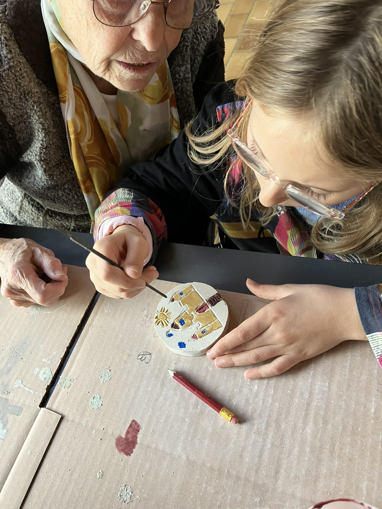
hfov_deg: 49.7
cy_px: 254
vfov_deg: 63.4
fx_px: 412
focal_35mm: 28
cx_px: 191
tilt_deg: -51.2
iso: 80
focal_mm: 3.99
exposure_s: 1/67
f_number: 1.8
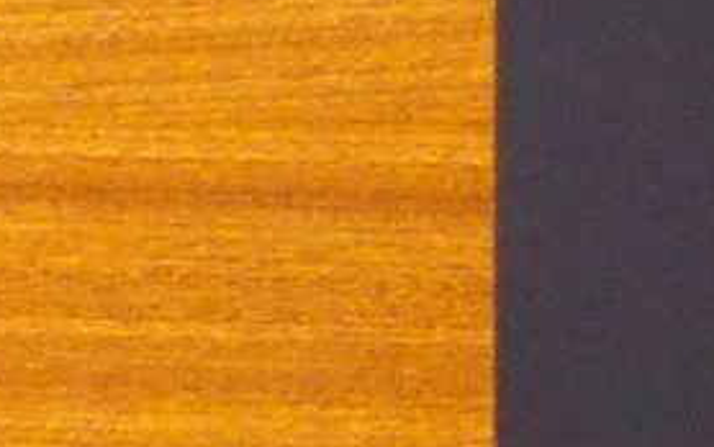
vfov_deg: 0.6
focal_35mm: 2346
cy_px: -925
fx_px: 45669
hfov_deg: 0.9
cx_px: -1145
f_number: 2.8
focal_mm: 64.3
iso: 1000
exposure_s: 1/80
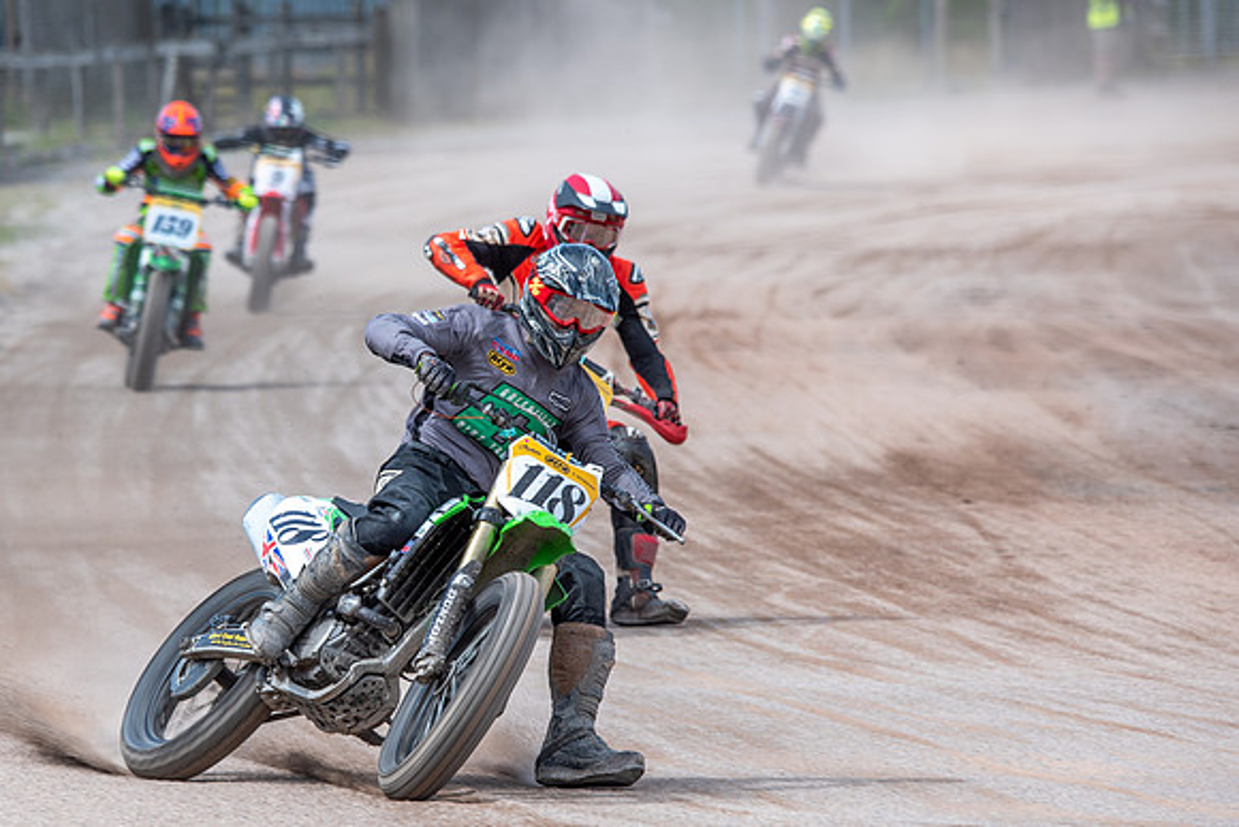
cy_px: 531
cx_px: 444
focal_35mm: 545
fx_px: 18770
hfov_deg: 3.8
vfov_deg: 2.5
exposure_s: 1/320
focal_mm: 390
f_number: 8
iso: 100
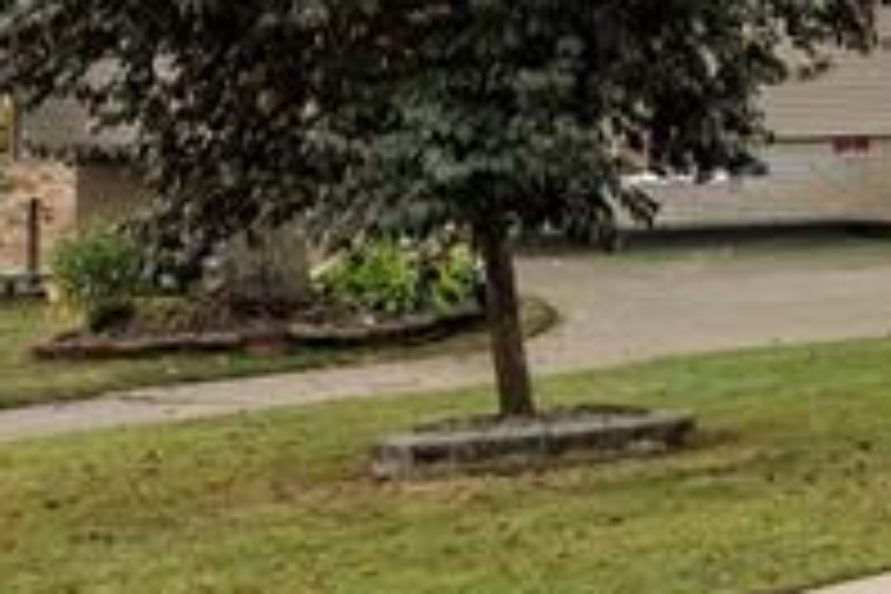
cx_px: 1890
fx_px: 3069
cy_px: 144
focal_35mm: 124
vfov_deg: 11.0
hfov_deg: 13.6
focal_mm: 24
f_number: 9
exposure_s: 1/160
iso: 100
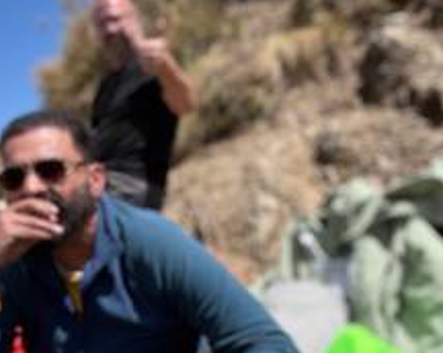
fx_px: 654
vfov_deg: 30.1
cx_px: 215
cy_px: 150
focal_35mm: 50
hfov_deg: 37.4
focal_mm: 2.69
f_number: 1.9
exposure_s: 1/981
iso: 32
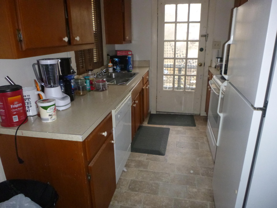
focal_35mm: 25
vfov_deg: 54.9
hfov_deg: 69.4
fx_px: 200
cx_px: 138
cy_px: 104
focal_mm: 4.5
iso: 400
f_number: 3.9
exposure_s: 1/60
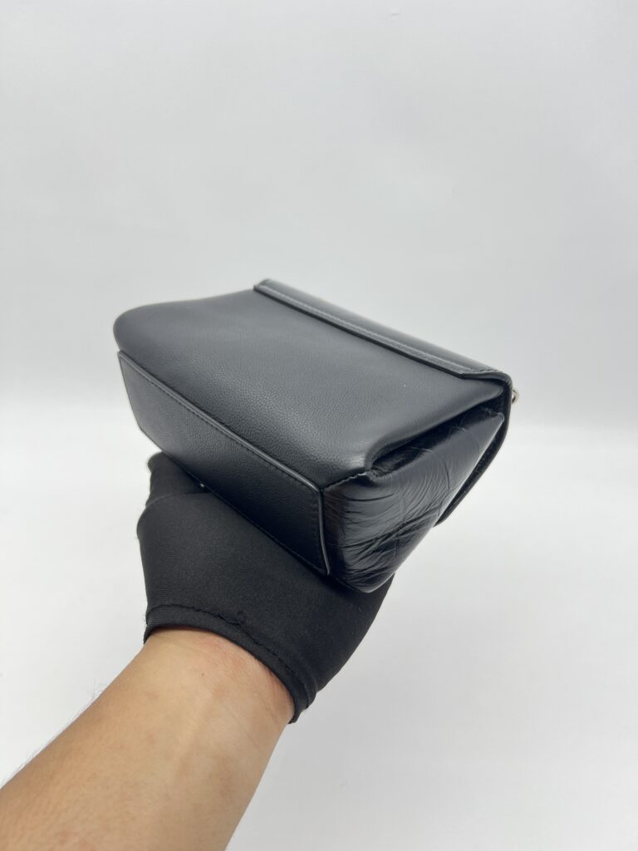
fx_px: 639
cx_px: 319
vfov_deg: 67.3
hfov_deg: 53.1
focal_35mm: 26
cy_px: 426
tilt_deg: -28.5
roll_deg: -0.1
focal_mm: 5.7
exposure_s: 1/100
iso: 32
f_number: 1.5
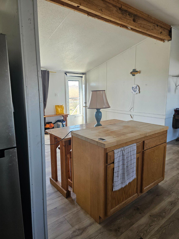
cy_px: 120
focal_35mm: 23
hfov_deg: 58.9
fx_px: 159
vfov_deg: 73.9
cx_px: 90
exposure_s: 1/359
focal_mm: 6.3
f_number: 1.7
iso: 200
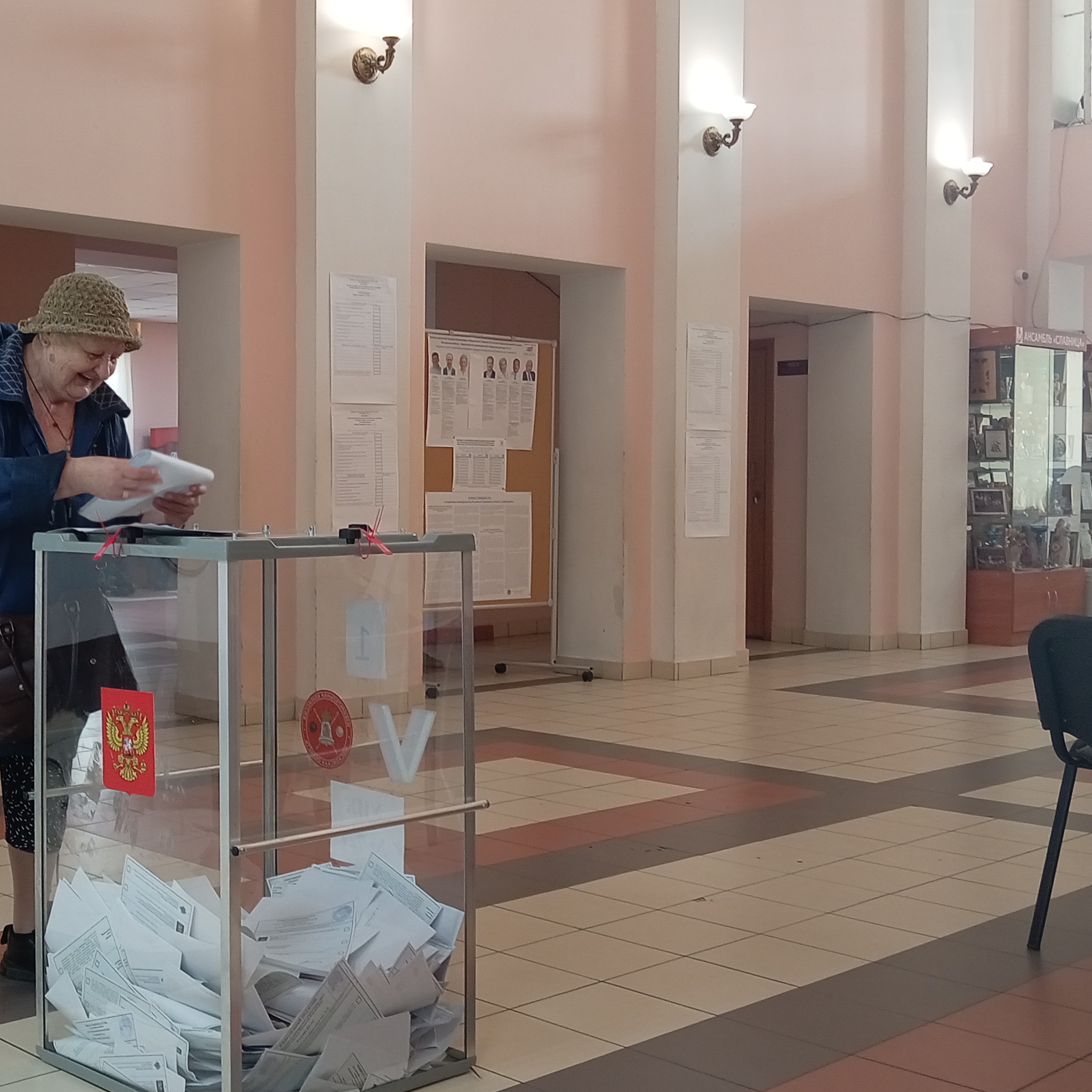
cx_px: 250
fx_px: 1606
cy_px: 546
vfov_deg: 37.6
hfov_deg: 36.5
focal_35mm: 45
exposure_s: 1/33.3
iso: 191
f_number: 1.8
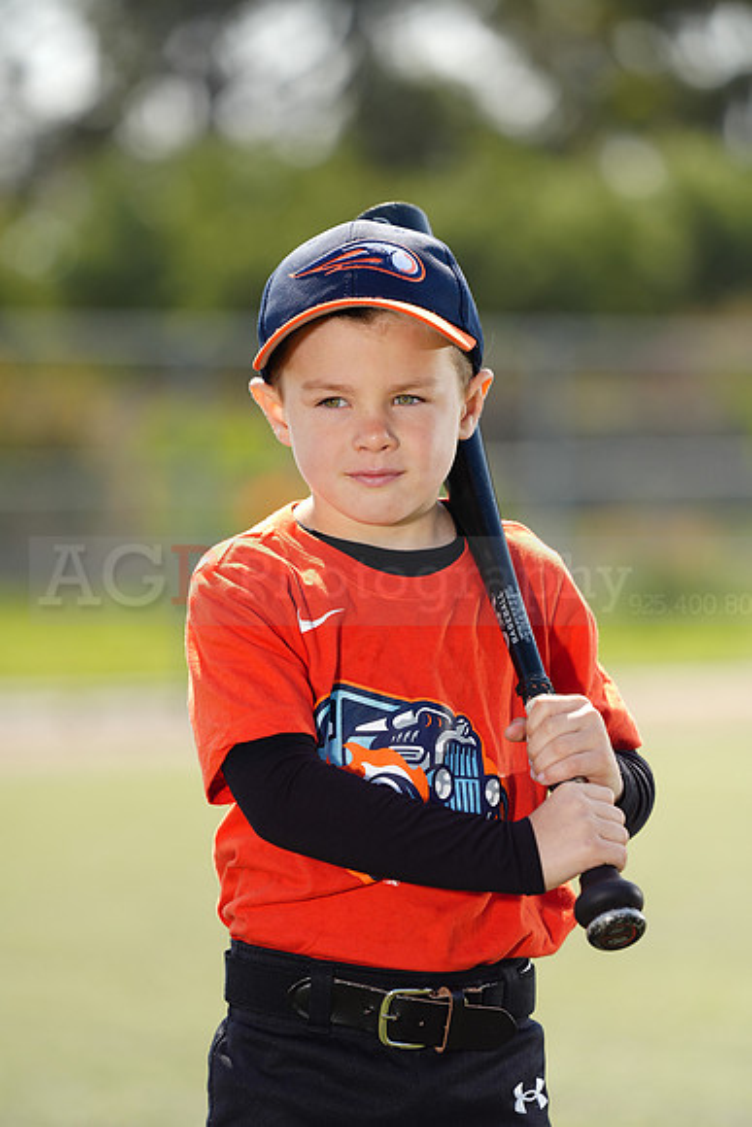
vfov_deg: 10.3
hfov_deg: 6.9
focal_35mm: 200
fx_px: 6262
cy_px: 564
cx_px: 376
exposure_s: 1/250
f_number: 4
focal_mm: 200
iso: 50
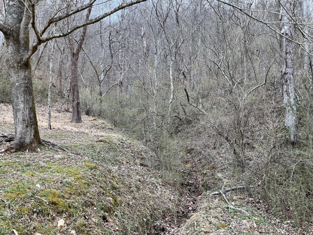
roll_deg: -3.7
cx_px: 156
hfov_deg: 61.7
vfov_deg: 48.2
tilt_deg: +6.8
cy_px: 118
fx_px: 262
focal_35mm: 29
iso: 20
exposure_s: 1/120
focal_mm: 3
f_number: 1.8
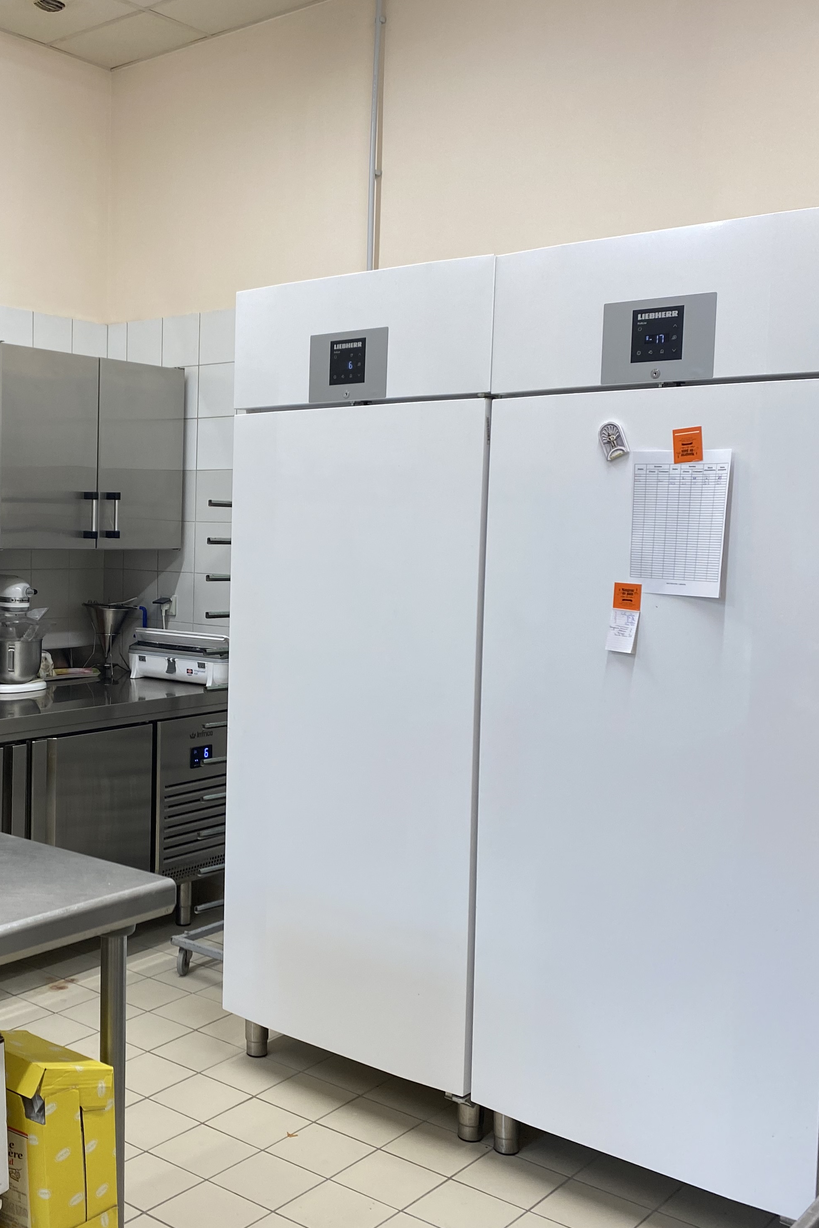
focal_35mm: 37
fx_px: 1262
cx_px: 185
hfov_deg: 35.0
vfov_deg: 51.9
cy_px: 629
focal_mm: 4.25
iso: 50
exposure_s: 1/100
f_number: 1.8
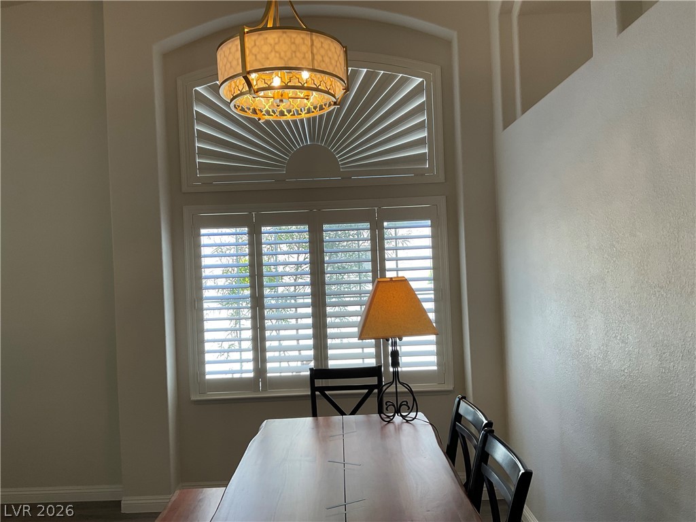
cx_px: 348
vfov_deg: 48.2
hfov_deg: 61.7
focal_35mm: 29
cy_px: 261
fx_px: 583
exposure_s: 1/120
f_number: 1.8
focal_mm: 3
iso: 32
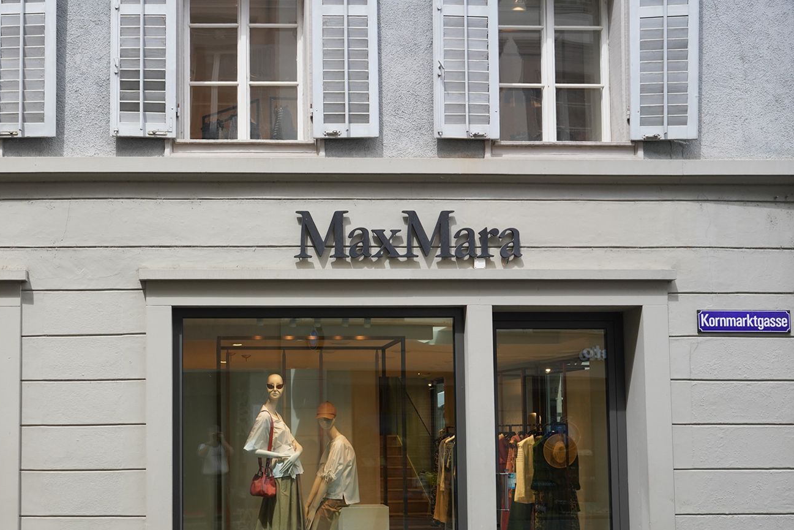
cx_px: 212
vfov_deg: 35.3
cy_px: 384
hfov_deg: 50.1
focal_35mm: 37
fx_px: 816
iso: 500
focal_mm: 24
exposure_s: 1/320
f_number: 8
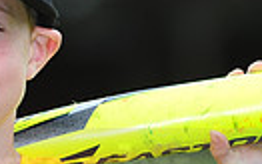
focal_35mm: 901
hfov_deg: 2.3
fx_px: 6436
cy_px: 154
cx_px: -56
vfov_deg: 1.5
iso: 400
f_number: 5
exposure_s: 1/640
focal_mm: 200
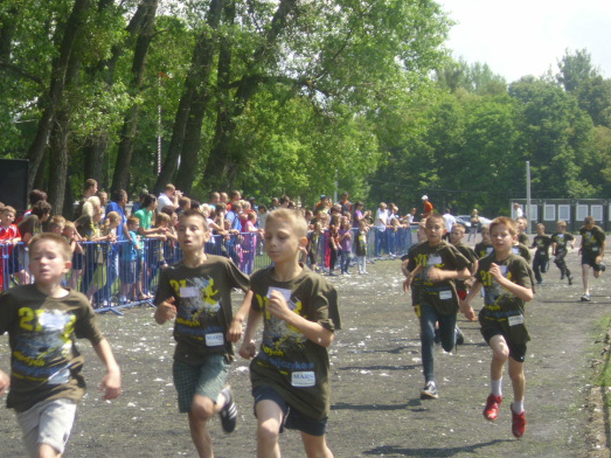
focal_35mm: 104
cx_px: 249
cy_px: 262
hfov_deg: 18.9
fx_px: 1835
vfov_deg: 14.2
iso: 50
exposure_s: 1/139
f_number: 4.8
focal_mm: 14.8
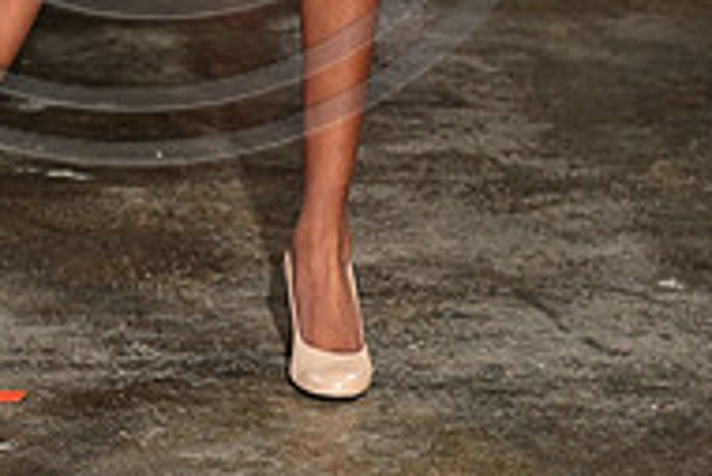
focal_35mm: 238
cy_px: -326
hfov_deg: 8.6
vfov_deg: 5.7
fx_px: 4711
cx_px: 131
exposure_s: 1/160
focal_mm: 78
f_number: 6.3
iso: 1000
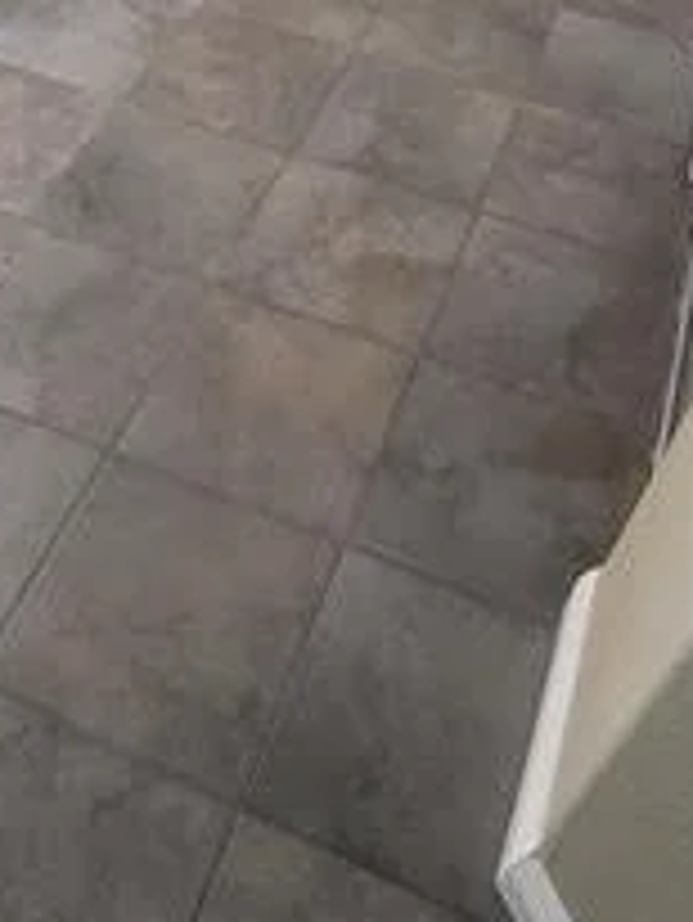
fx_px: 1013
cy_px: 198
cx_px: 243
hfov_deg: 37.4
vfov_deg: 46.6
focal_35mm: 38
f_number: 2.2
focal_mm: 2.2
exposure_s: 1/24
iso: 800
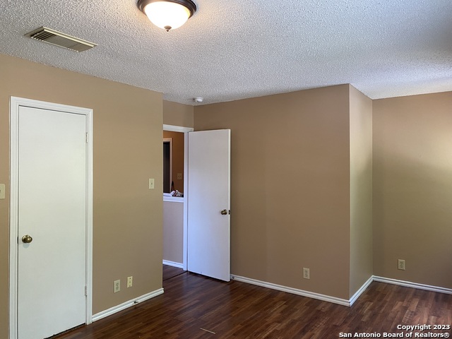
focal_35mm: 26
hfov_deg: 67.3
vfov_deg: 53.1
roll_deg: -0.6
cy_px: 170
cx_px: 226
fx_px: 339
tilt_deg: +0.8
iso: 125
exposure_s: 1/60
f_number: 1.8
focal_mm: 4.25
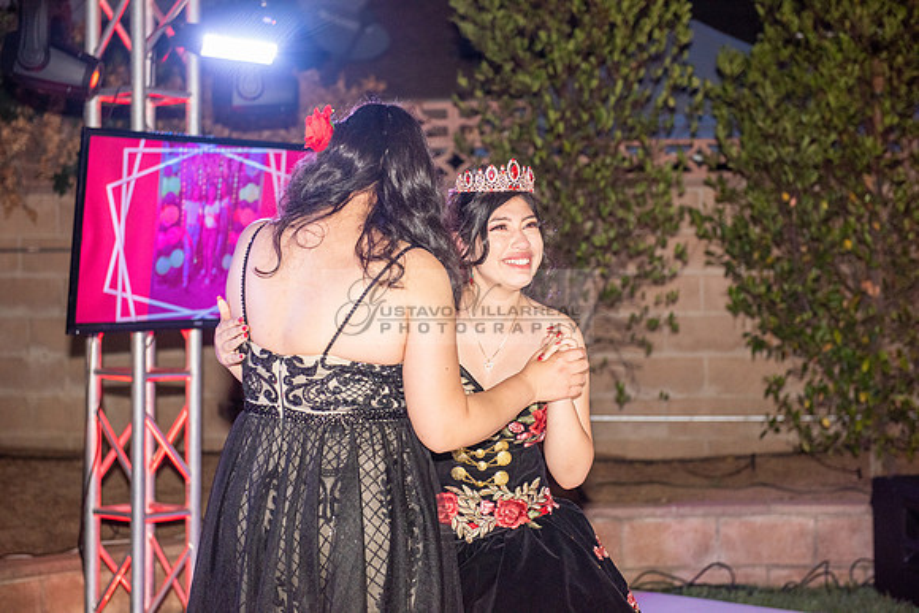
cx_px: 460
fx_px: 1787
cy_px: 306
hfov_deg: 28.8
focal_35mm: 70
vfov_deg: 19.5
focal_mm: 70
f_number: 4
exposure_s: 1/200
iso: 1600
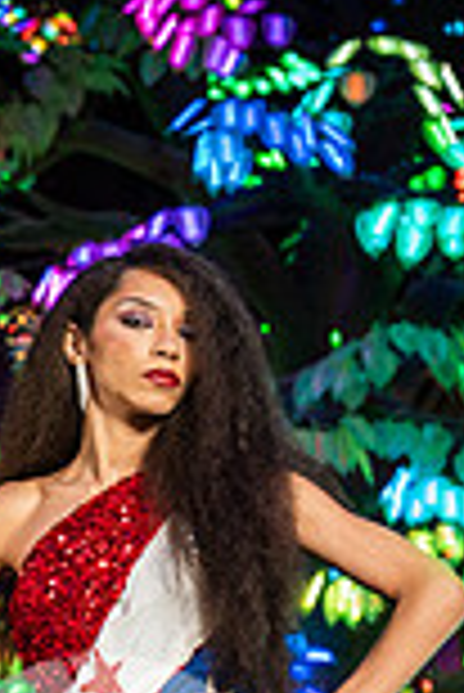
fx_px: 2990
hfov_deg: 8.9
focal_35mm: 155
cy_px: 999
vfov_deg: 12.6
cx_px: 104
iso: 500
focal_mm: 53
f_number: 5
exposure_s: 1/80
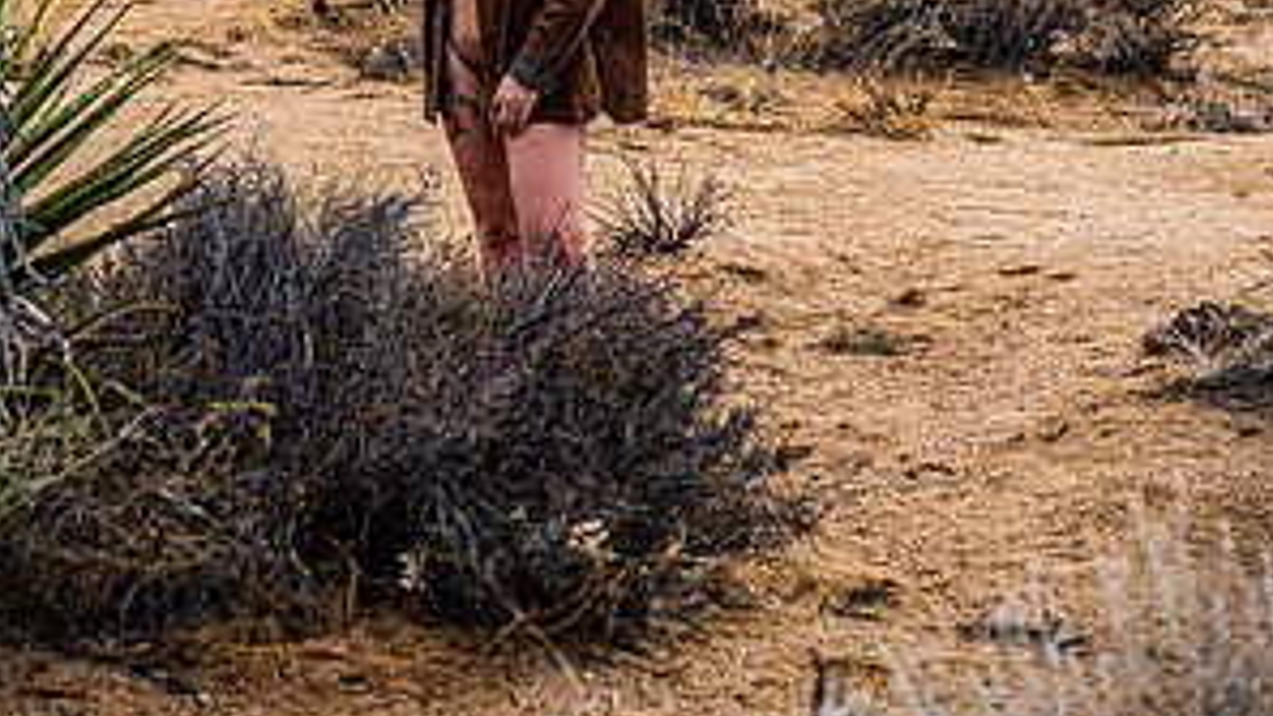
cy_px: -176
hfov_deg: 16.5
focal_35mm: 130
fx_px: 4388
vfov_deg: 9.2
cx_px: 639
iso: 100
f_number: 4
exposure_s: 1/1600
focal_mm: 82
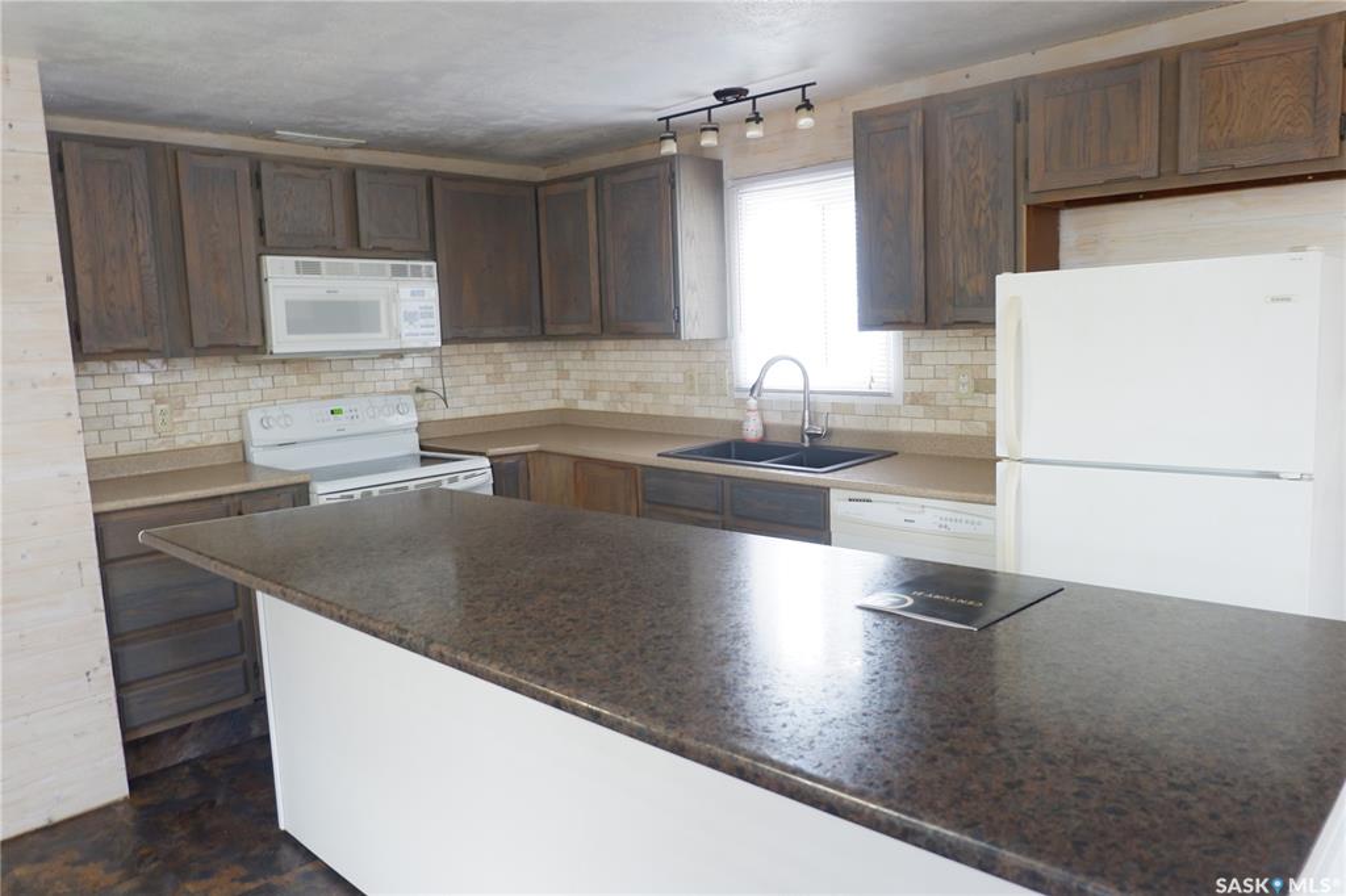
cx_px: 673
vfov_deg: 53.1
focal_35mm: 24
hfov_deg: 73.8
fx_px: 897
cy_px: 448
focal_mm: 16
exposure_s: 1/12
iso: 800
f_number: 3.5
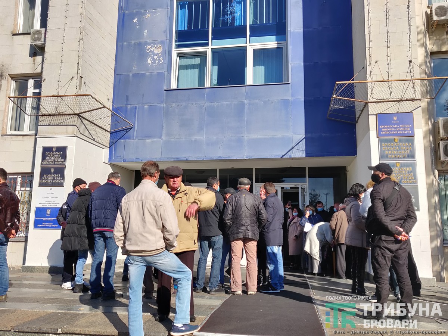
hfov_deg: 69.4
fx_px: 324
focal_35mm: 25
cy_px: 168
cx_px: 224
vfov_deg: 54.9
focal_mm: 4.25
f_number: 1.7
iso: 100
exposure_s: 1/716
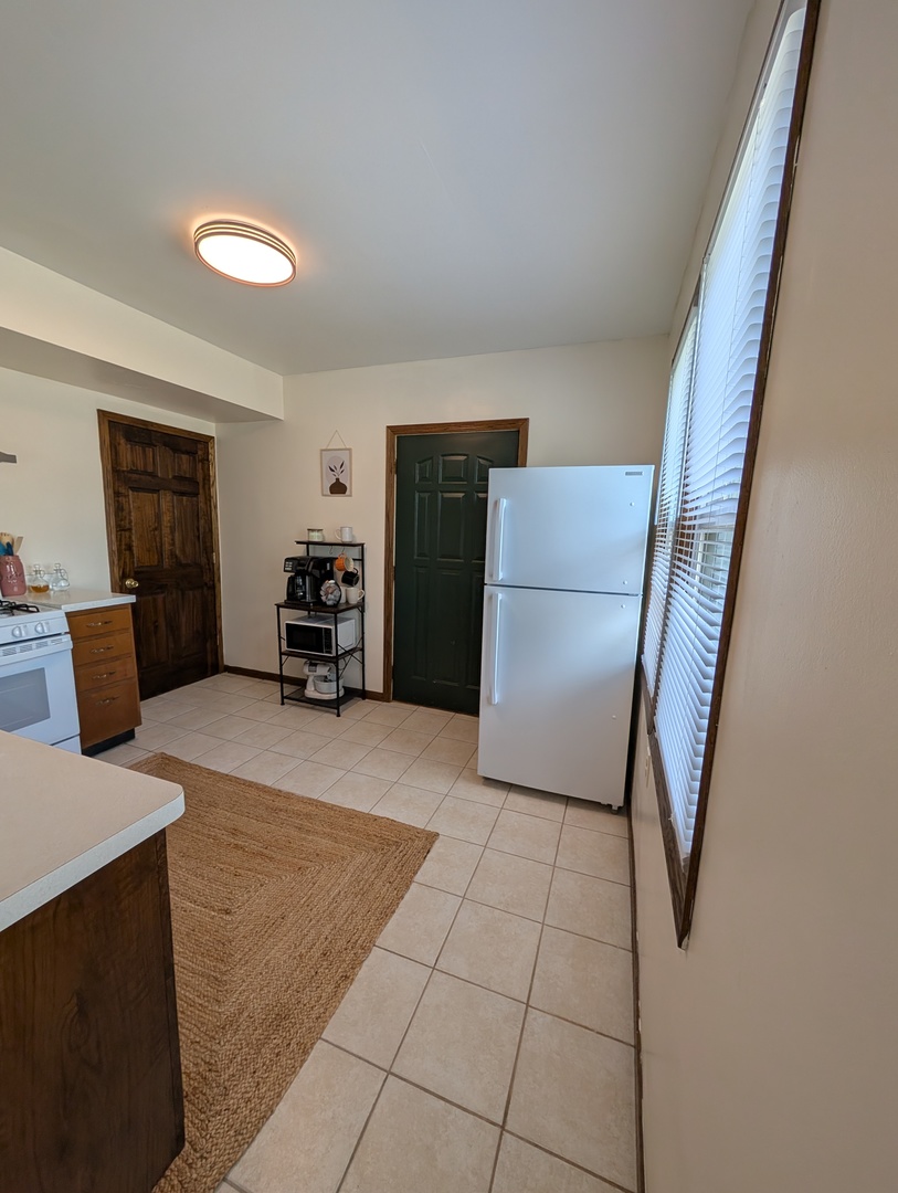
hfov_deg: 94.6
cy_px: 596
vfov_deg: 110.5
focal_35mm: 12
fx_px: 414
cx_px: 449
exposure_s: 1/195
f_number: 1.7
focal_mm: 2.02
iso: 49
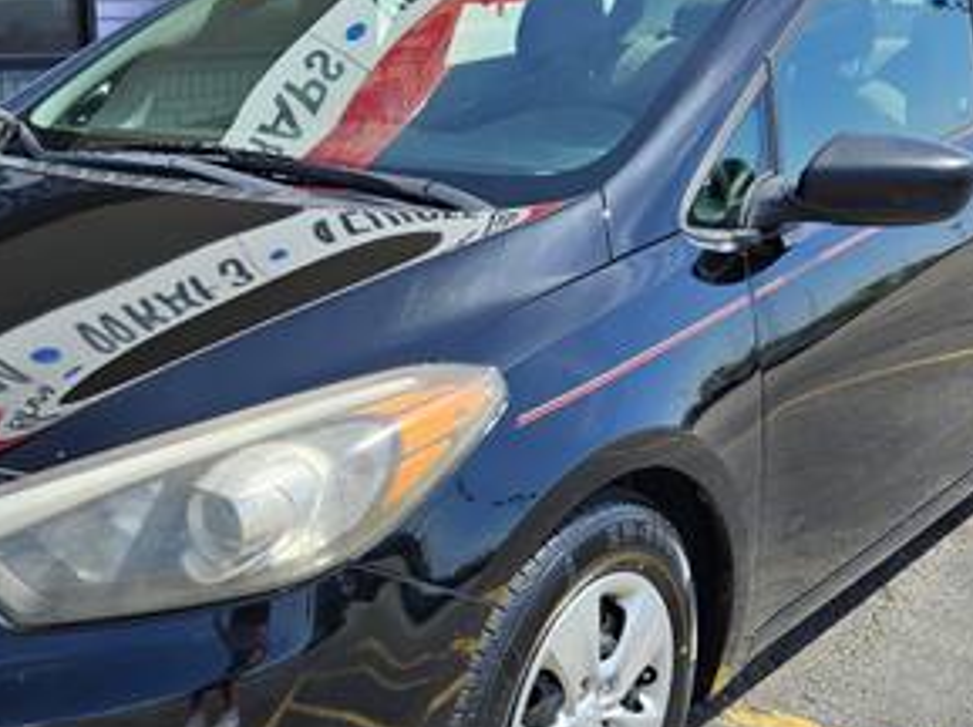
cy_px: 448
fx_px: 1432
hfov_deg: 37.0
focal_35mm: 51
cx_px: 293
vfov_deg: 28.4
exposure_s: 1/1105
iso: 25
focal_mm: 5.4
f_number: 1.8
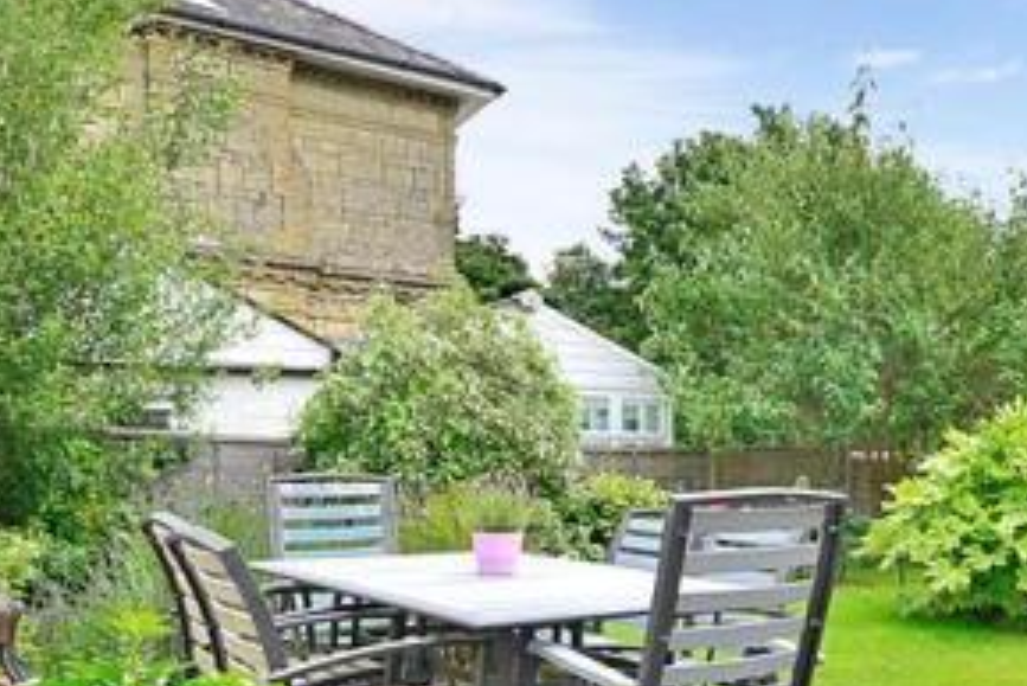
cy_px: 489
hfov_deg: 52.8
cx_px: 796
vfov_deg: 38.2
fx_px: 970
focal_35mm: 34
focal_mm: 10
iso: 200
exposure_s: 1/200
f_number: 7.1
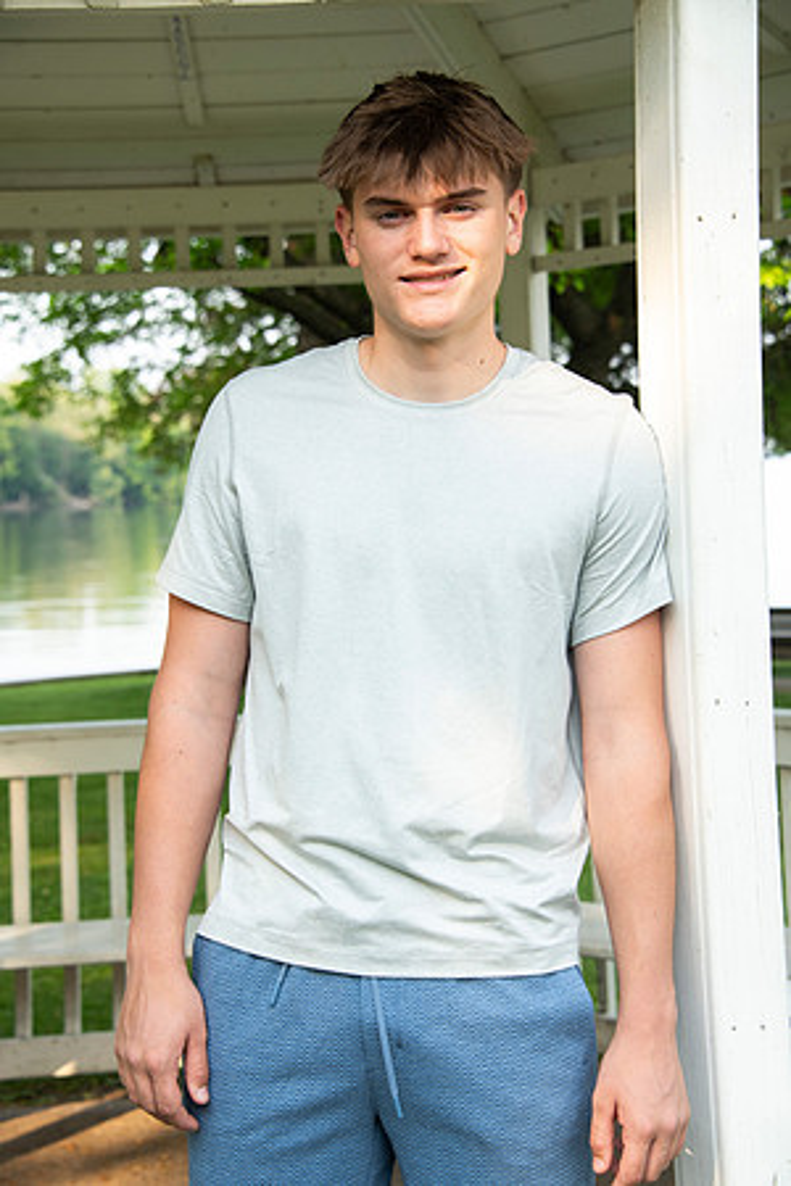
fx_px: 2702
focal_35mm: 82
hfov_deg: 16.7
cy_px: 593
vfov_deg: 24.8
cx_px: 396
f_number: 7.1
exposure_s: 1/160
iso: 320
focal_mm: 82
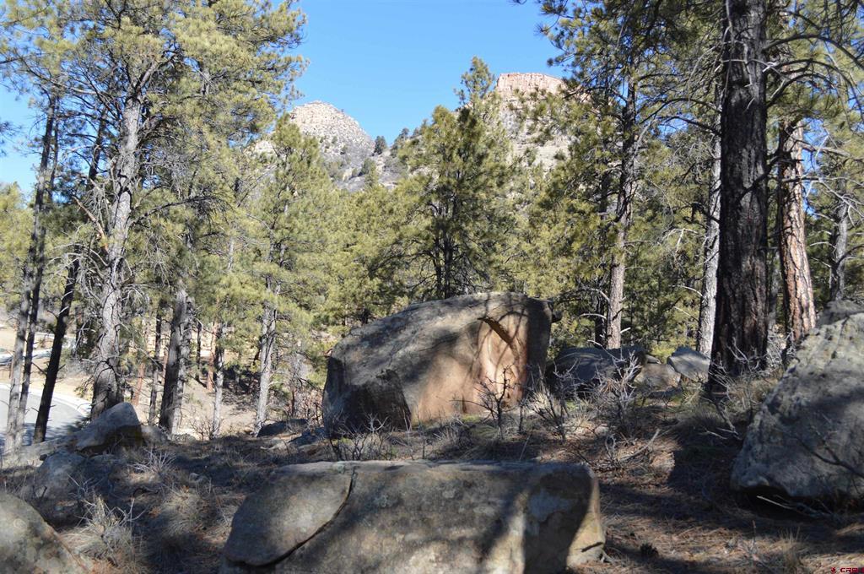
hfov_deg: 53.2
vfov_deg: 36.8
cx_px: 432
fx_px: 863
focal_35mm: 36
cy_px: 287
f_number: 6.3
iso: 100
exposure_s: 1/160
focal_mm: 24
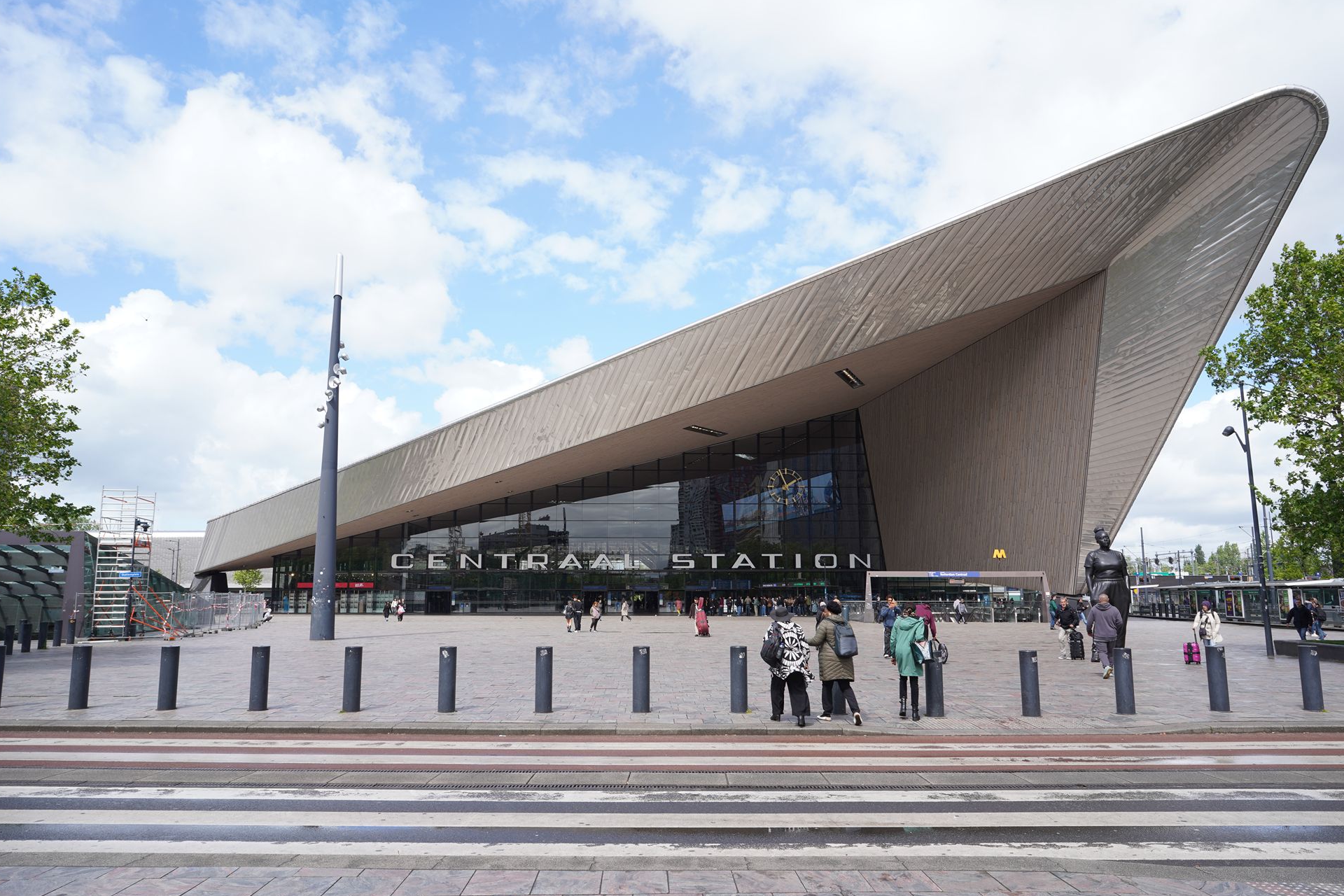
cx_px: 668
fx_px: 933
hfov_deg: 71.5
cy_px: 453
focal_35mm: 25
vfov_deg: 51.3
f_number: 10
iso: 100
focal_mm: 24
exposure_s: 1/100
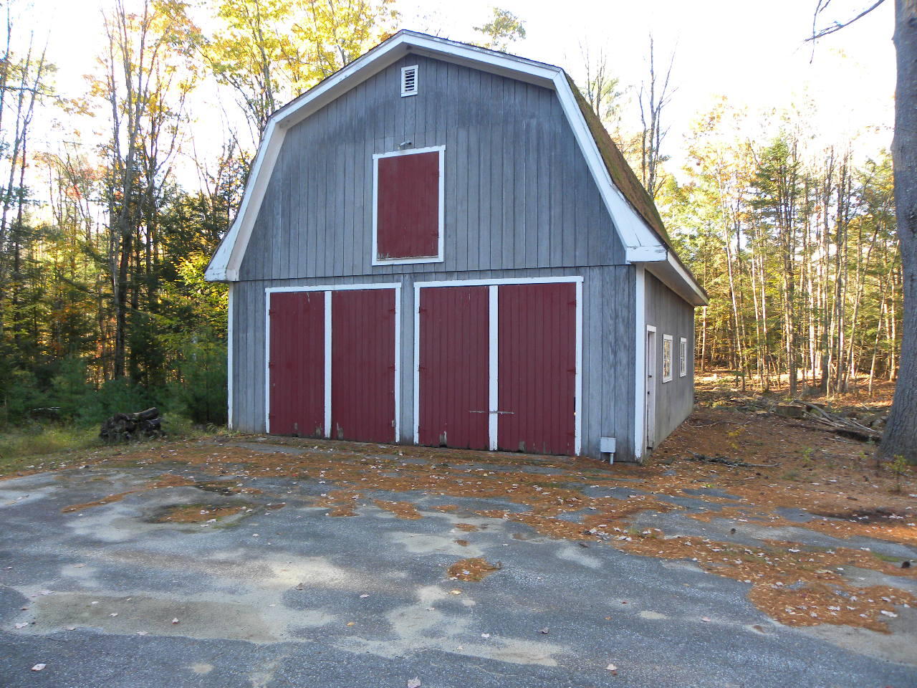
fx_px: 689
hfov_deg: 67.3
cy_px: 344
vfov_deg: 53.1
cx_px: 458
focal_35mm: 26
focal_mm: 4.6
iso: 90
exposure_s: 1/70.2
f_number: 2.8
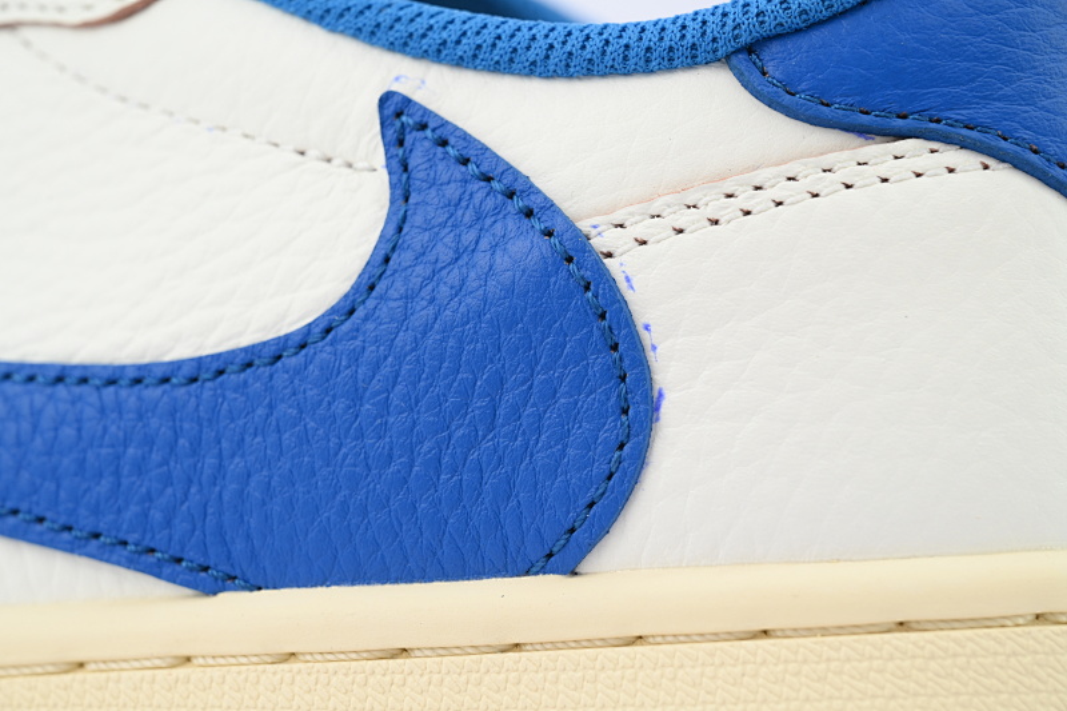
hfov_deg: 17.1
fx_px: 3556
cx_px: 534
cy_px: 356
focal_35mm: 120
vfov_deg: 11.4
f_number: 11
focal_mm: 120
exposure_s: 1/100
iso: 400
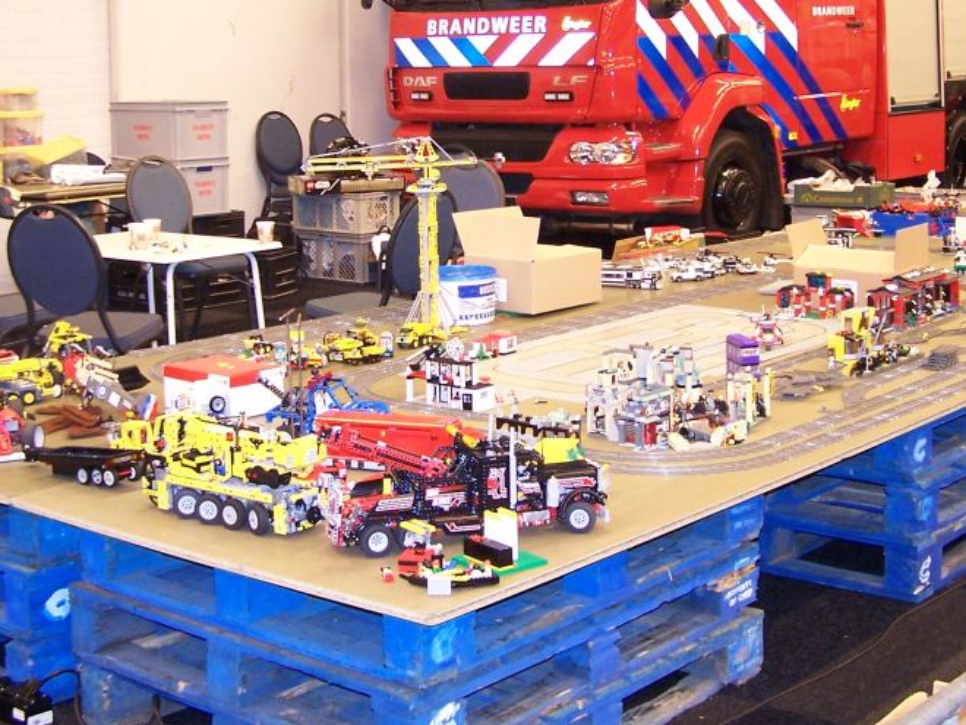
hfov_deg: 32.7
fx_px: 1646
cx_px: 523
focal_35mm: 59
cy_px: 250
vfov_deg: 24.7
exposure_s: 1/4
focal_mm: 6.3
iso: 140
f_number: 2.8
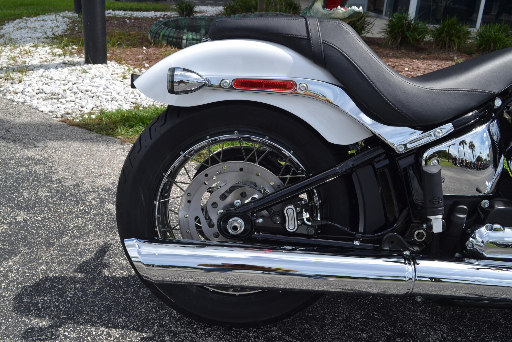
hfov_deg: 53.1
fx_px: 512
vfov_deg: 36.9
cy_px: 171
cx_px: 256
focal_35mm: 36
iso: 100
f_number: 8
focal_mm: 24
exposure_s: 1/250
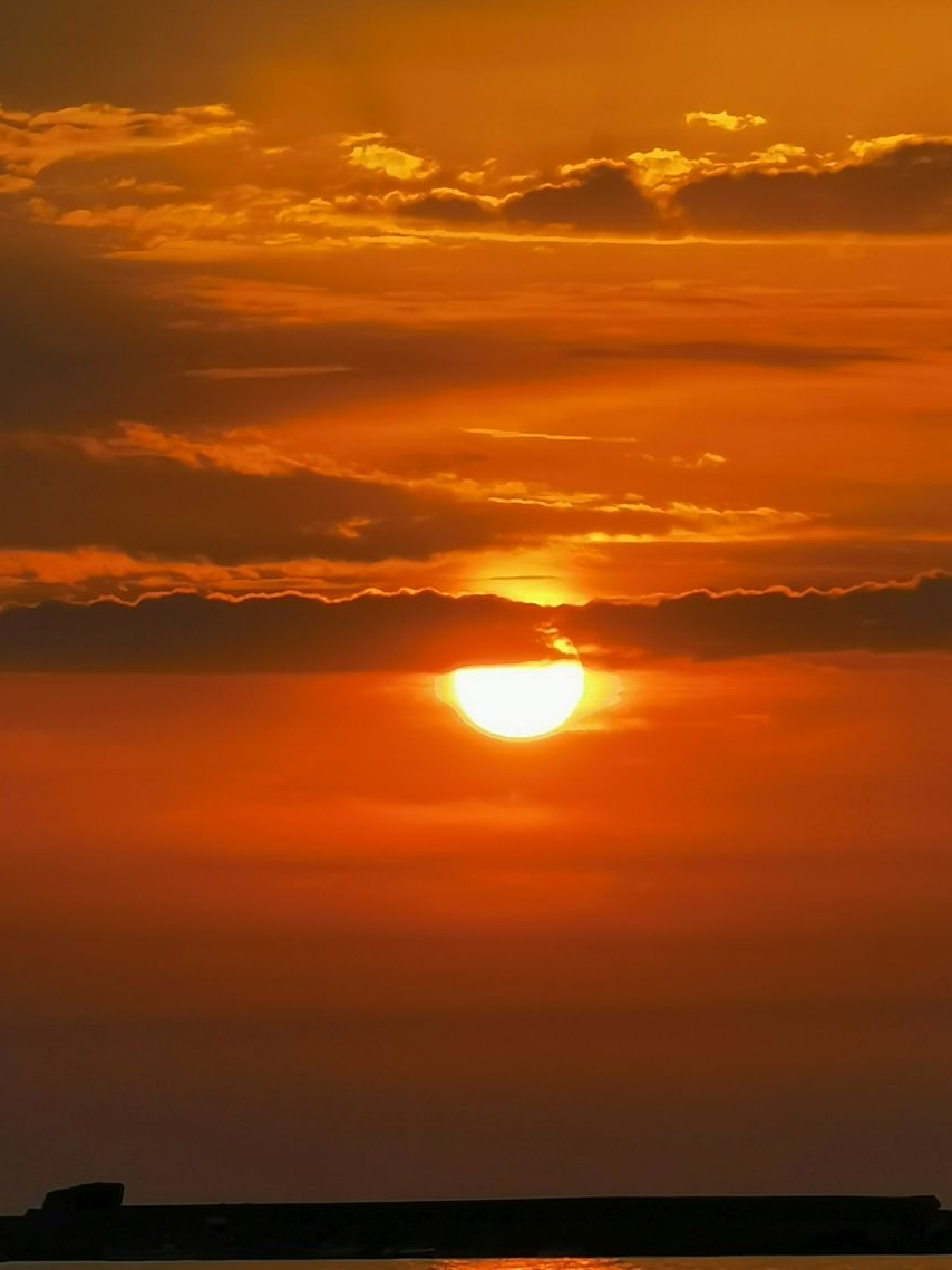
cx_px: 589
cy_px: 692
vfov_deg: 5.5
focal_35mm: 362
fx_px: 13277
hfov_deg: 4.1
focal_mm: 14.46
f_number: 3.4
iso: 50
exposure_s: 1/393
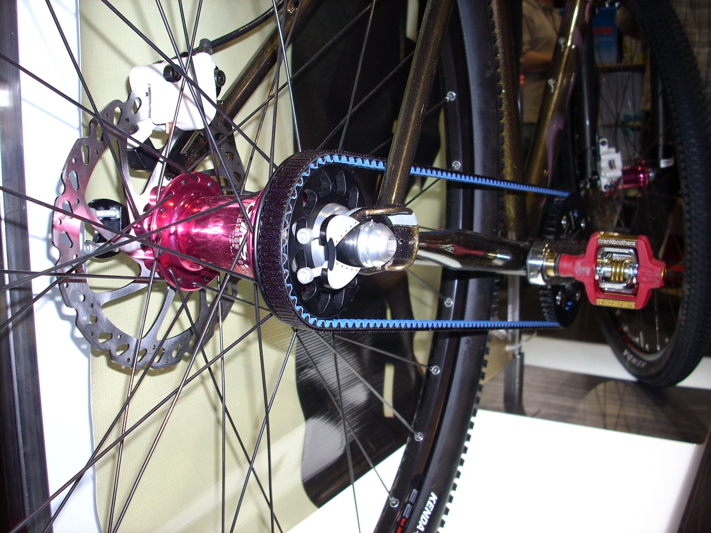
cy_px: 266
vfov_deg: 38.7
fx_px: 760
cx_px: 356
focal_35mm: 37
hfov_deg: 50.1
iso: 64
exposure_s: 1/30
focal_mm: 6.2
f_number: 2.8
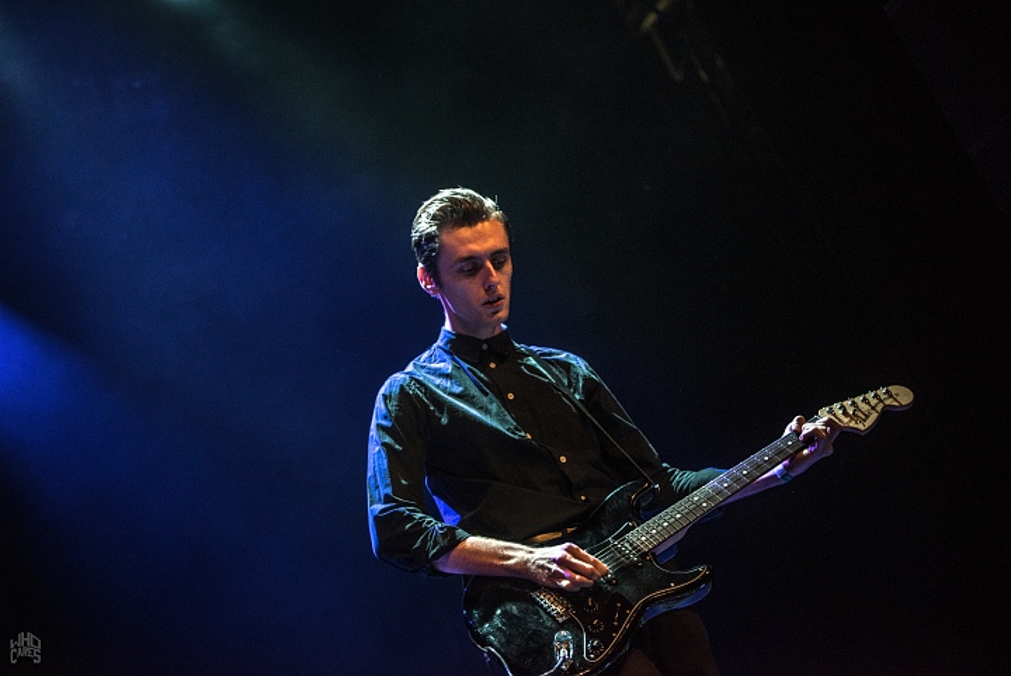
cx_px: 506
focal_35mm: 50
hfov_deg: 39.6
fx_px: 1405
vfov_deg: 27.0
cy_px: 338
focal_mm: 50
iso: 1250
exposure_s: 1/100
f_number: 2.8
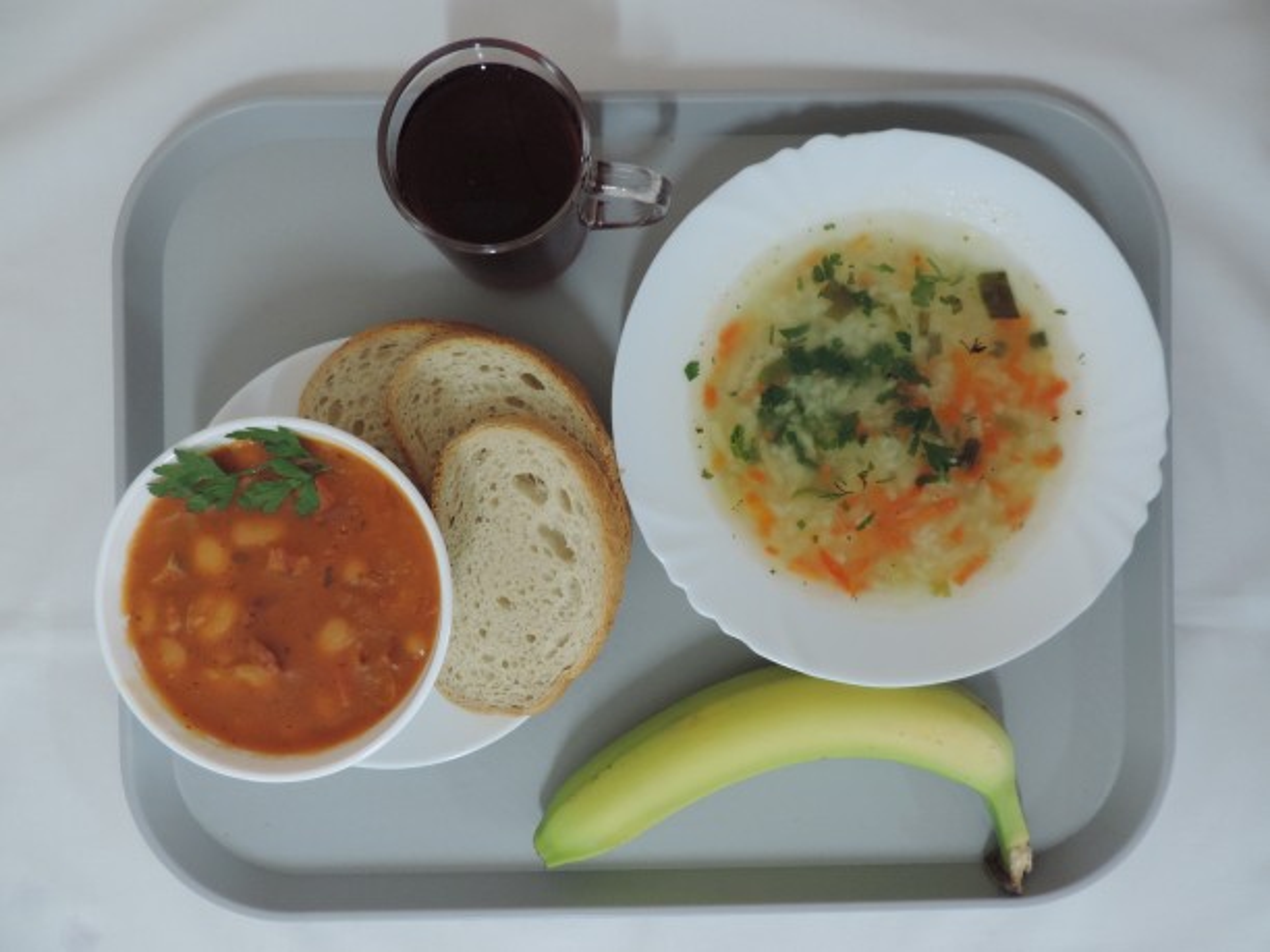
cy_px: 476
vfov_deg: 56.8
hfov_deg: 71.6
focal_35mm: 24
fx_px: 881
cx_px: 635
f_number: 3
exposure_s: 1/20
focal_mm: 4.3
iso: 400
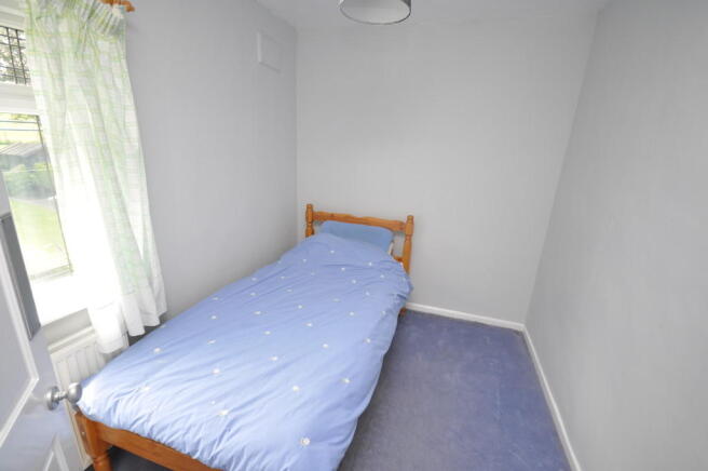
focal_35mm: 15
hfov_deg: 100.4
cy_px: 236
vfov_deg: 77.2
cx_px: 354
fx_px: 295
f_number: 4.5
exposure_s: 1/80
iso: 400
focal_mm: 10
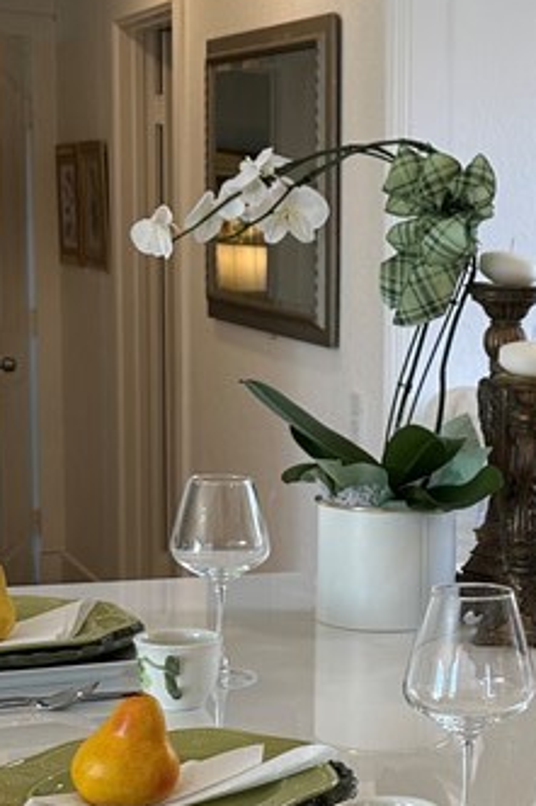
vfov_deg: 26.2
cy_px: 546
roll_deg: -3.5
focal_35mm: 77
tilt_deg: -8.3
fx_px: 1721
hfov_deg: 16.3
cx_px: 786
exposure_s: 1/209
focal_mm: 6.86
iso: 80
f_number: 1.78
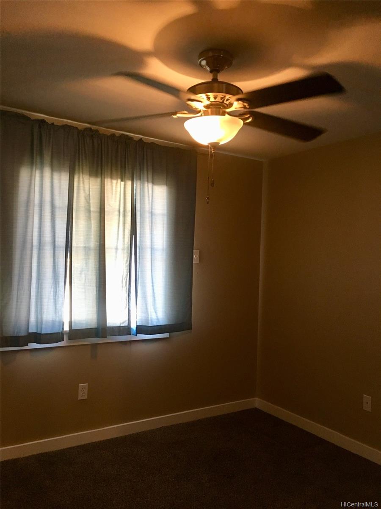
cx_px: 190
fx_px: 426
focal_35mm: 29
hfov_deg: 48.2
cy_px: 254
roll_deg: -1.9
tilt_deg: +1.5
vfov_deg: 61.7
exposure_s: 1/30
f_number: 2.2
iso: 125
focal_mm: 4.15
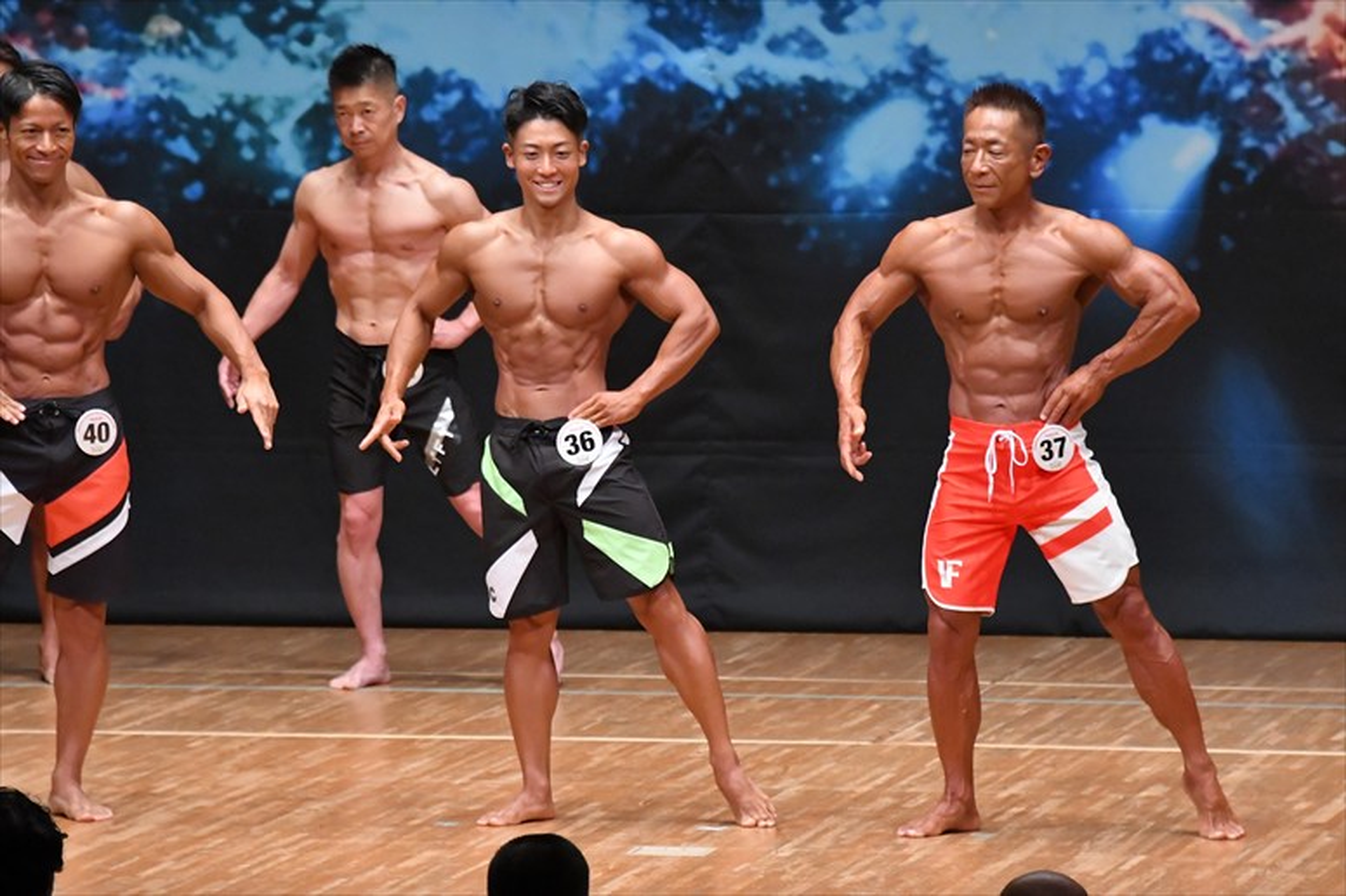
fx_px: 10651
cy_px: 448
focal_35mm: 285
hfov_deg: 7.2
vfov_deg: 4.8
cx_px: 673
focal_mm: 190
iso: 8000
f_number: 5.6
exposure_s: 1/400
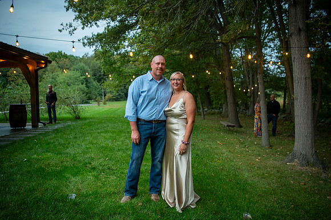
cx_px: 166
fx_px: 258
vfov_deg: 46.3
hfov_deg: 65.4
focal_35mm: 28
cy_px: 110
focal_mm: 27
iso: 800
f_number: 2.8
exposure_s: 1/60
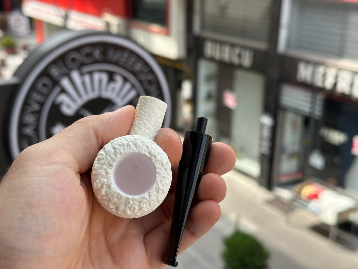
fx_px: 496
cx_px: 179
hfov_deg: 39.7
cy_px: 134
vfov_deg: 30.3
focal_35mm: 48
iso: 64
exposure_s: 1/623
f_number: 1.78
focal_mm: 6.86
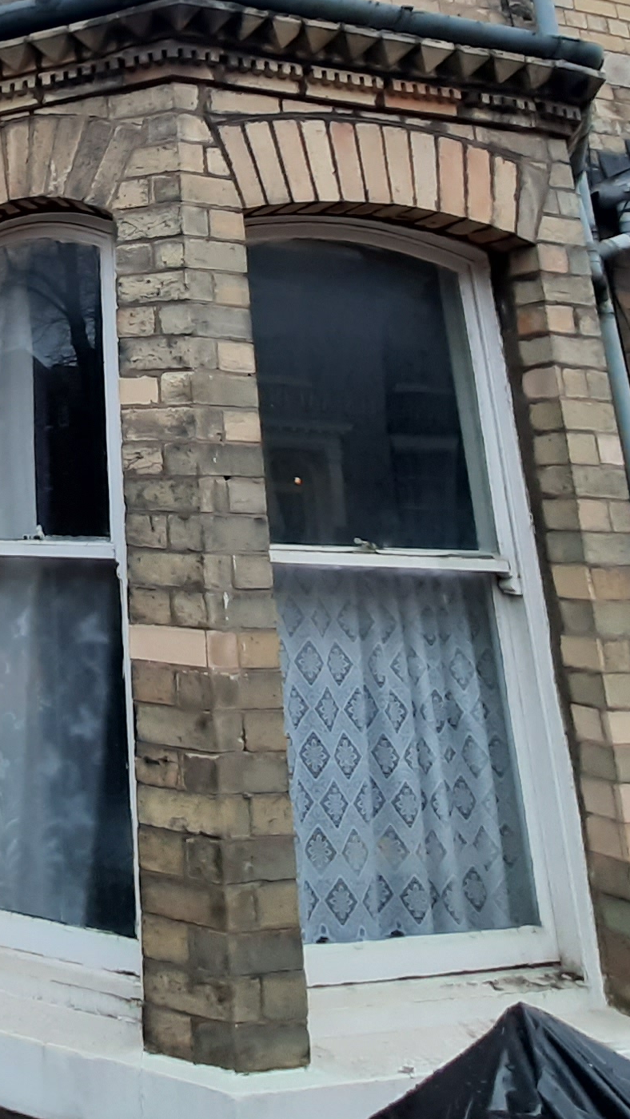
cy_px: 203
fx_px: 980
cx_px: -149
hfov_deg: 29.8
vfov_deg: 54.8
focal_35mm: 33
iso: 50
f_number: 2.2
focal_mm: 1.42
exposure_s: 1/50
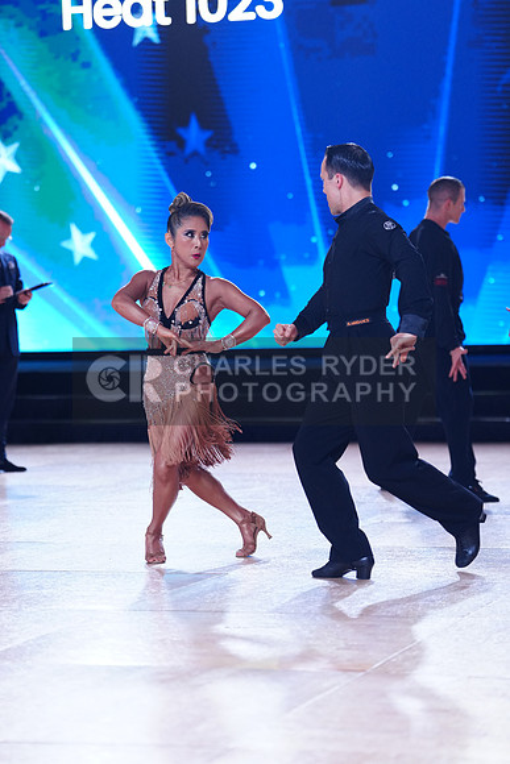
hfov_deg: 12.5
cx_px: 255
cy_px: 382
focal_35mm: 110
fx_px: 2336
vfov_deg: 18.6
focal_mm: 110
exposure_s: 1/640
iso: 1250
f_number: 2.8
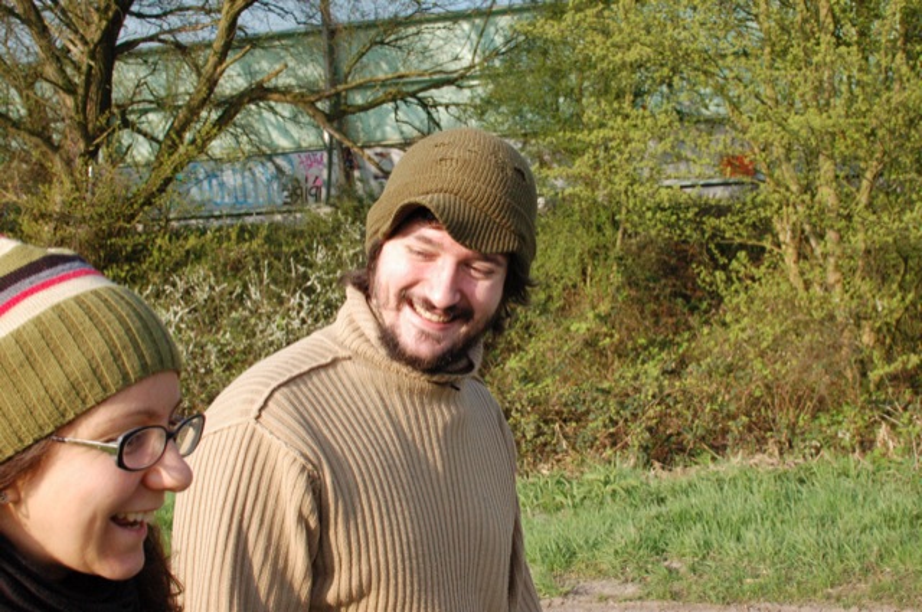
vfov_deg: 25.7
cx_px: 461
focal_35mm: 52
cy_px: 306
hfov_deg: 37.9
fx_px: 1343
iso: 1600
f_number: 13
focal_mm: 35
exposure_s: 1/640
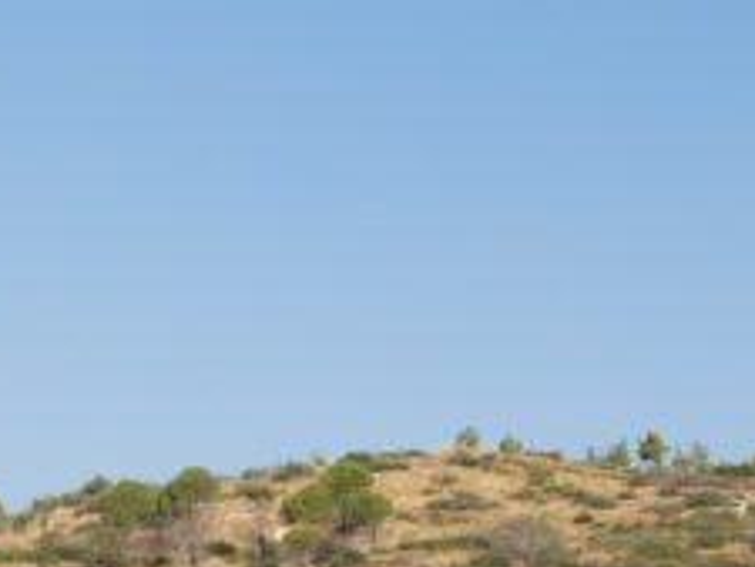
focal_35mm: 109
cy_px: 896
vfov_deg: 12.8
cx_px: -44
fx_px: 2379
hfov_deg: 17.5
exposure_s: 1/1074
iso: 32
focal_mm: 5.23
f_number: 1.8
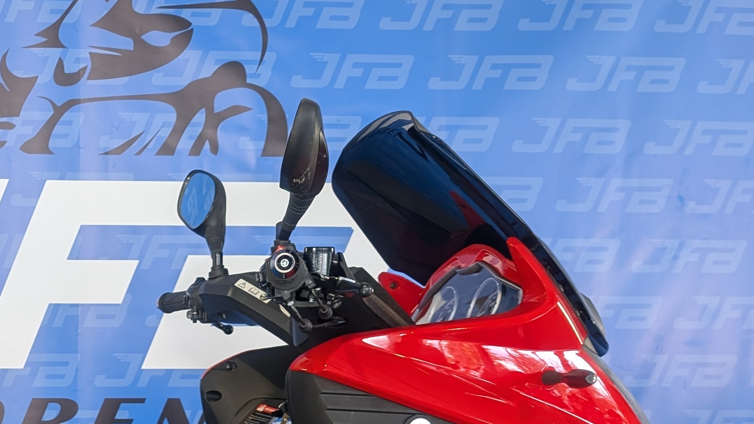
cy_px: 536
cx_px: -14
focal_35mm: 61
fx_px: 1220
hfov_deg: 31.5
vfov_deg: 18.5
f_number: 1.68
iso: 65
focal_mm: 6.9
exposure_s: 1/25
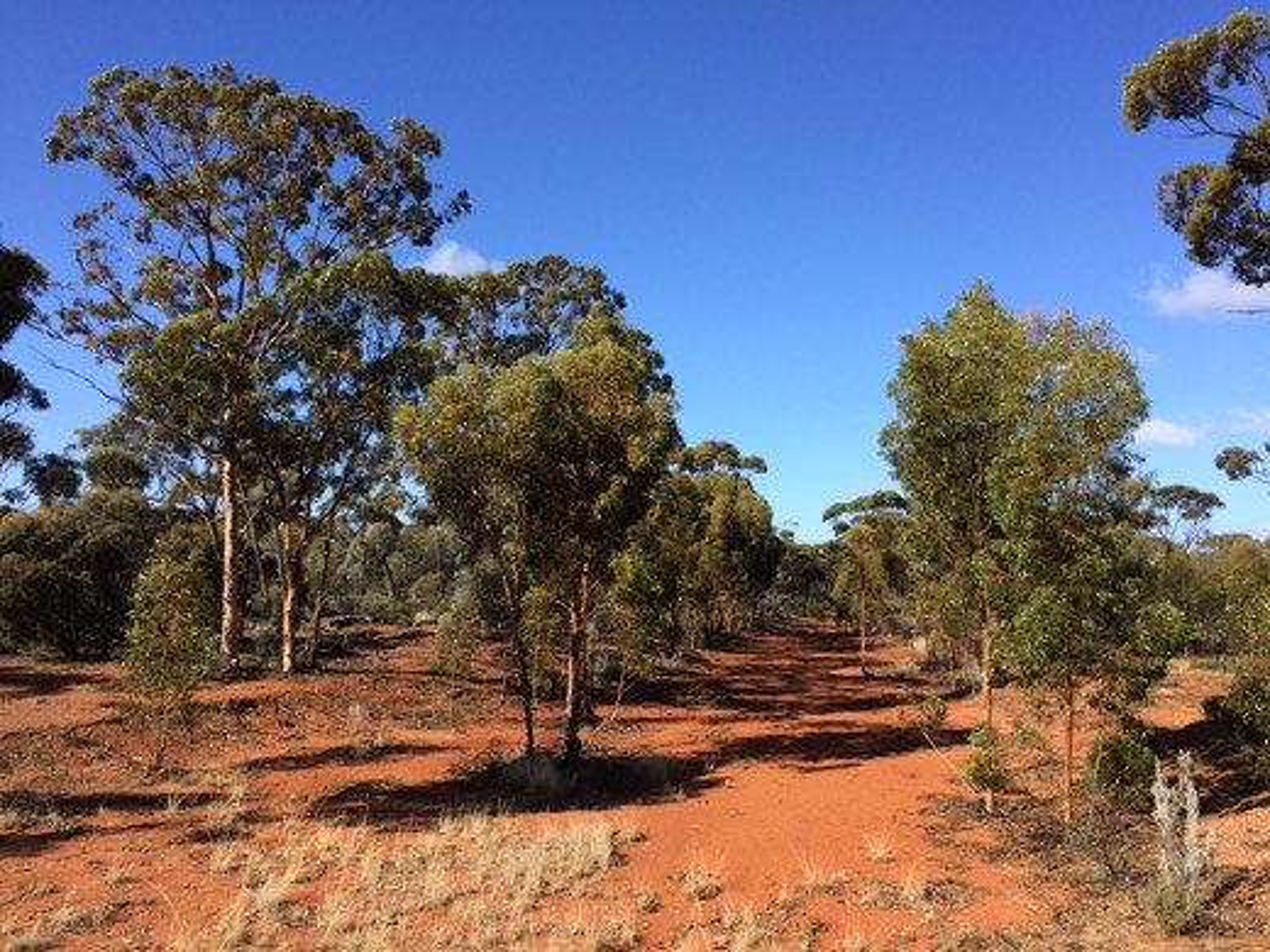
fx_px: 1064
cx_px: 635
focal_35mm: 29
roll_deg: -0.1
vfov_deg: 48.2
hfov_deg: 61.7
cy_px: 476
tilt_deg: +5.7
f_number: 2.2
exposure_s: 1/1325
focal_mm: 4.15
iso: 32
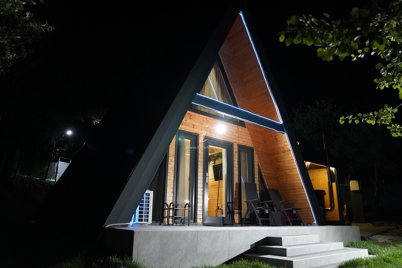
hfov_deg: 73.7
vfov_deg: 53.1
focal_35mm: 24
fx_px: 268
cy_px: 134
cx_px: 201
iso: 10000
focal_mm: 24
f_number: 2.8
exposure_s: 1/160
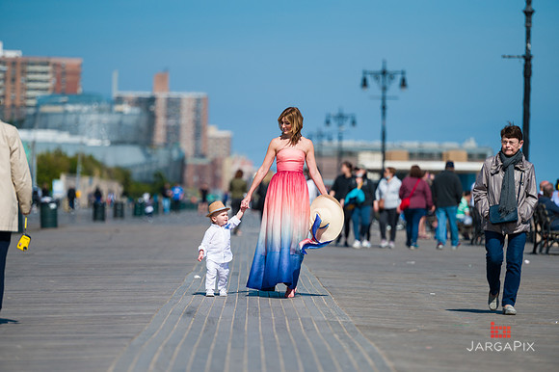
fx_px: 3104
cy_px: 186
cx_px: 280
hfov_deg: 10.3
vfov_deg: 6.9
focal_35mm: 200
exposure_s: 1/6400
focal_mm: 200
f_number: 3.2
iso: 200
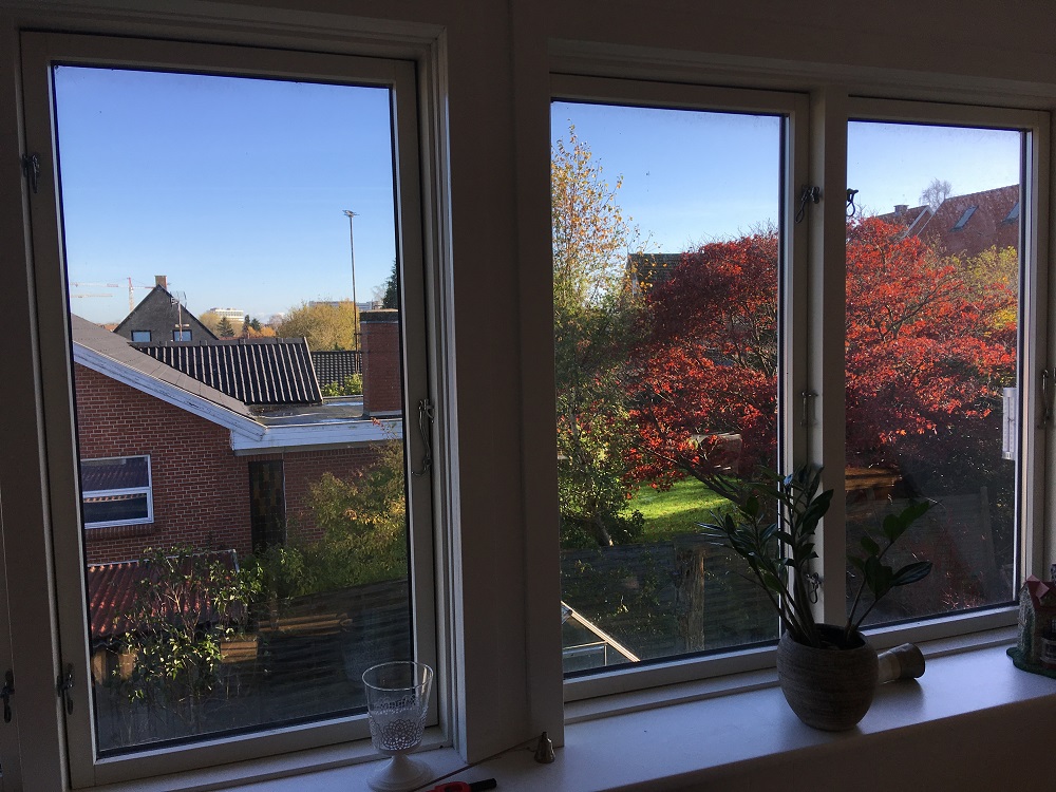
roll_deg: +0.9
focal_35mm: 29
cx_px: 528
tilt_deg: -4.2
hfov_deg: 61.7
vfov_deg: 48.2
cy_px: 396
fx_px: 885
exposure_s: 1/538
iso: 25
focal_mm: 4.15
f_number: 2.2
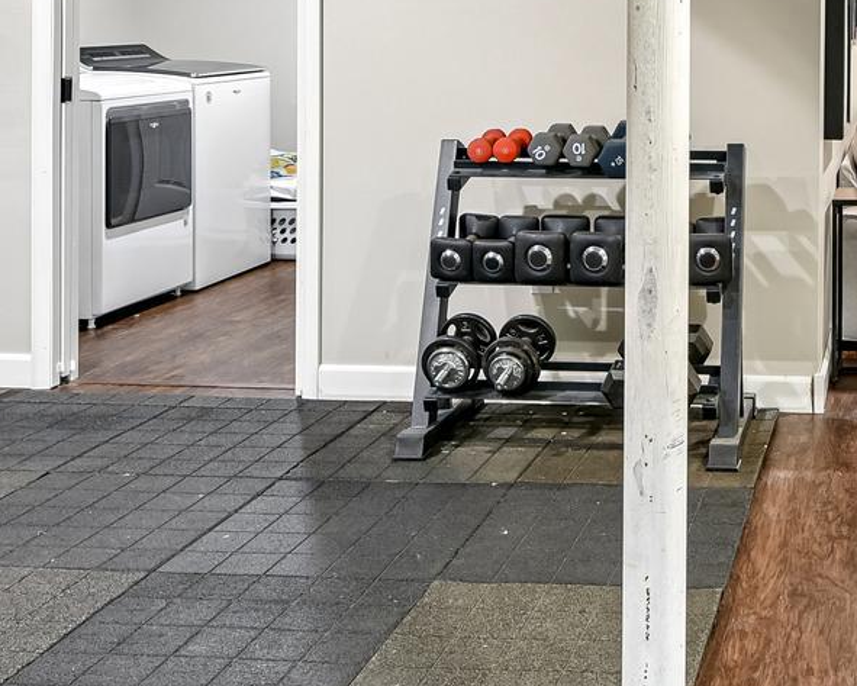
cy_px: 18
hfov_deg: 33.3
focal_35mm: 52
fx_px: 1319
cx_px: 835
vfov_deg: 27.6
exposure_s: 1/2.5
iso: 400
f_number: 8
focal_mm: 16
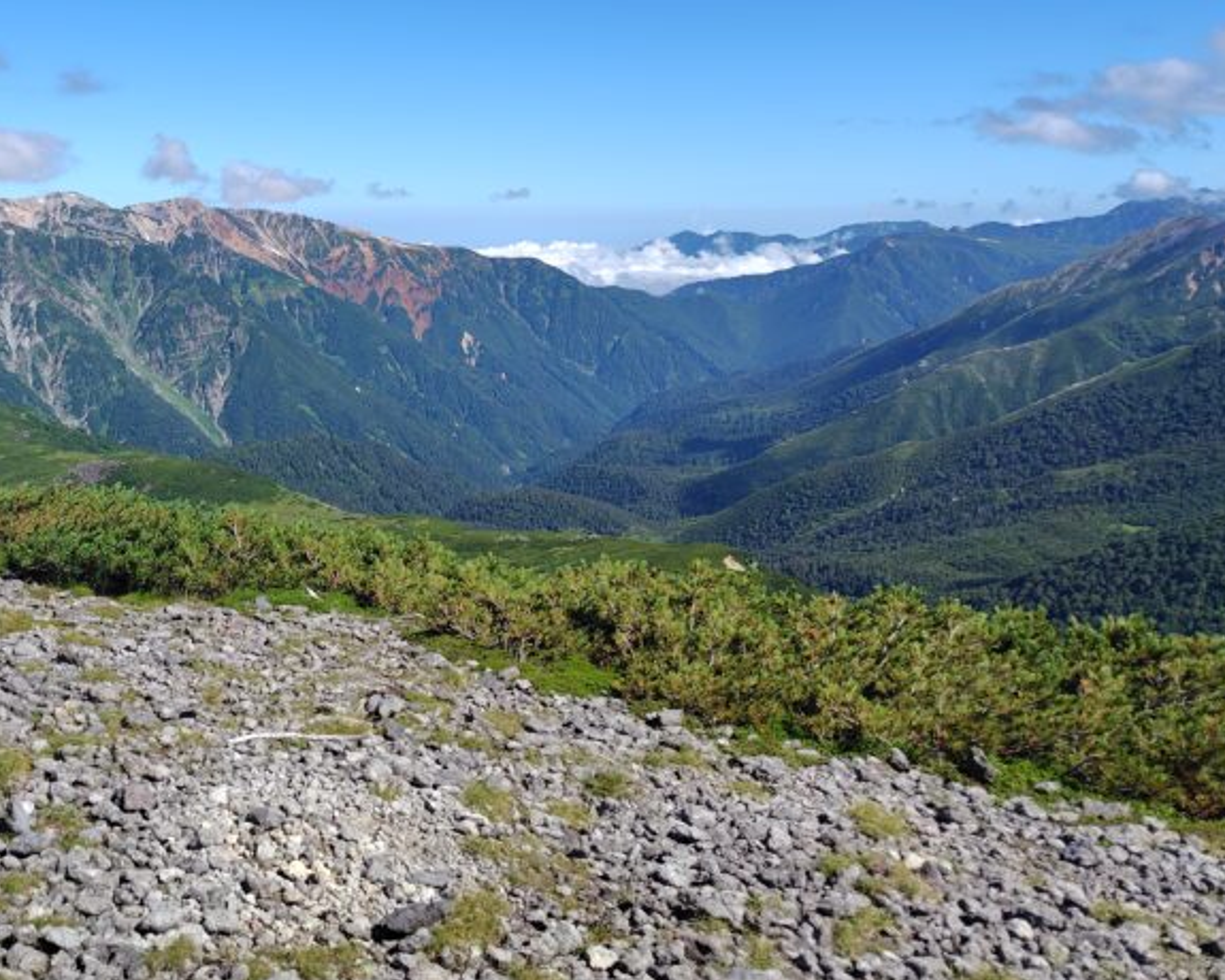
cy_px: 305
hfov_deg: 43.1
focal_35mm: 40
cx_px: 202
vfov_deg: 36.8
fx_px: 1450
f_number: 1.9
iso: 50
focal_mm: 5.6
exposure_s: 1/1530
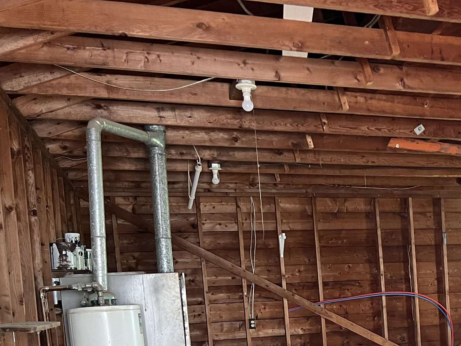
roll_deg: +2.9
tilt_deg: -5.5
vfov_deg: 25.1
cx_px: 481
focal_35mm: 55
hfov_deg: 31.7
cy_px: 355
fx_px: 732
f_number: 1.5
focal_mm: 5.7
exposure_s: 1/60
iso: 320
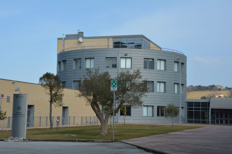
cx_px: 116
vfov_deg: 20.2
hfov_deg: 29.9
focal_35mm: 68
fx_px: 435
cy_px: 77
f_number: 11
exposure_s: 1/500
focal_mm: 45
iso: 400
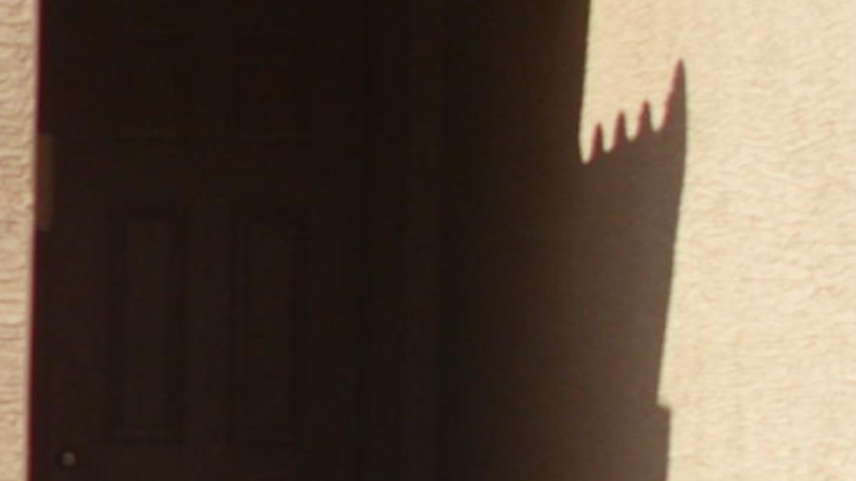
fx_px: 4835
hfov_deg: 10.0
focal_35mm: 213
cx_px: -35
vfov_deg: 5.7
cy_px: 540
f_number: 7.3
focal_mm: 6.3
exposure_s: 1/189
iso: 50
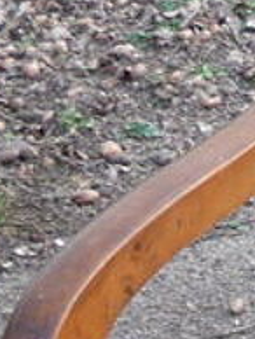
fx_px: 2019
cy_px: 350
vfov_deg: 9.5
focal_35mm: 206
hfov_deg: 6.9
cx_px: 543
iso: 100
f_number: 3.3
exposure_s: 1/40
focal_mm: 5.2
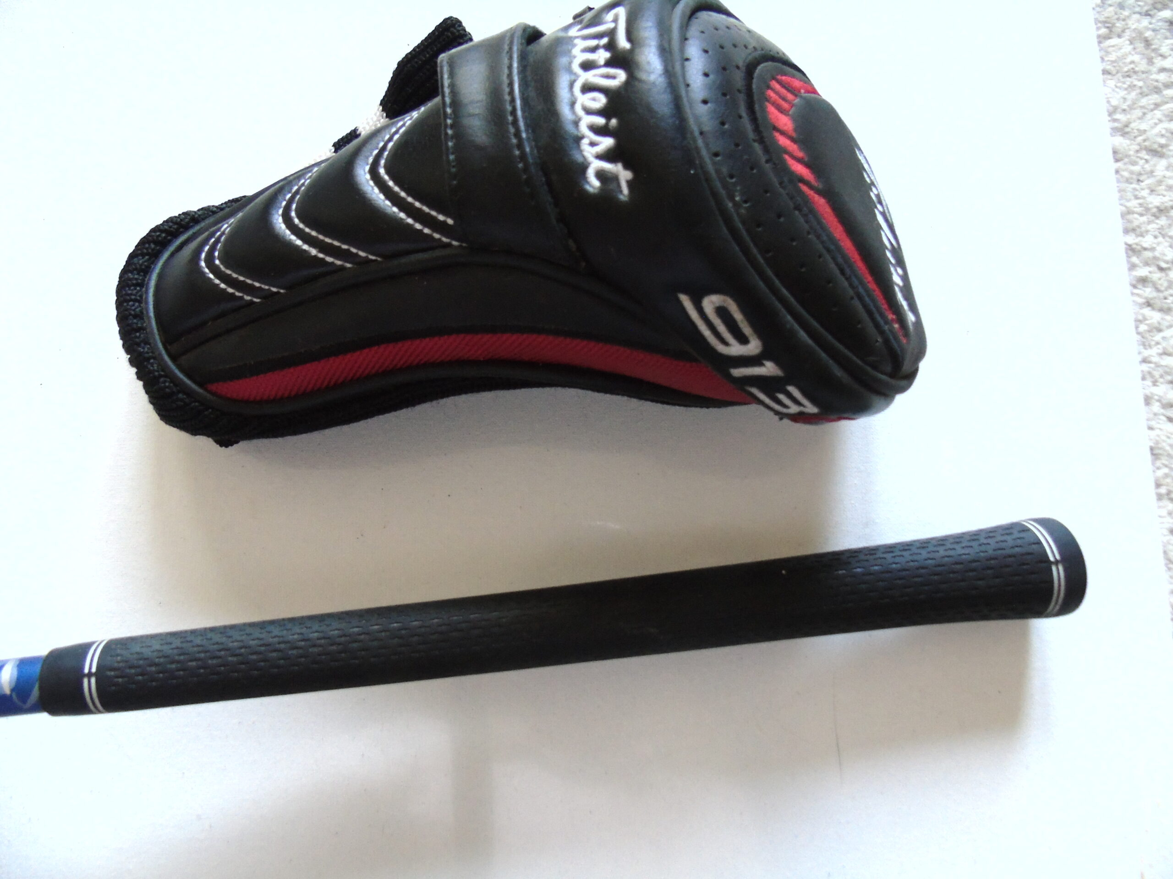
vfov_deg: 54.9
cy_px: 440
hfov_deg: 69.4
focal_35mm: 25
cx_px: 586
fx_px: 847
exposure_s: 1/13
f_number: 3.4
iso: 400
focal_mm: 4.4
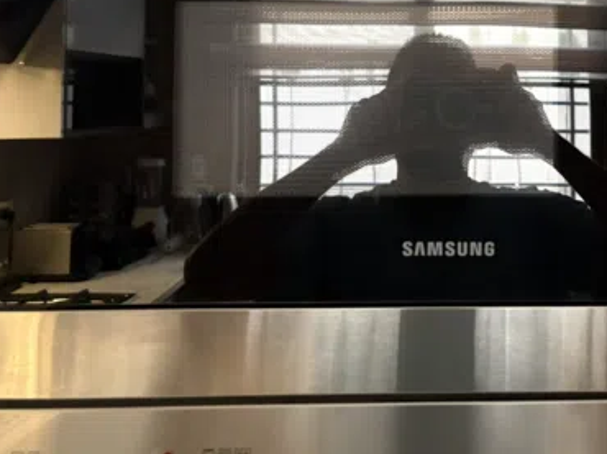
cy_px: 67
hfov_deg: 40.8
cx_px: 459
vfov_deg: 31.0
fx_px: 789
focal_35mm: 45
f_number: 1.6
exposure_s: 1/25
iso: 640
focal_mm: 5.96
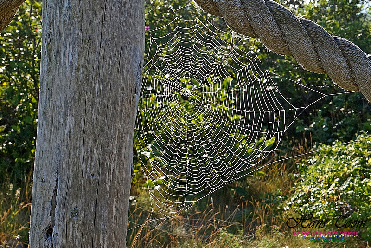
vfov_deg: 16.6
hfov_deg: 24.6
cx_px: 186
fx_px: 850
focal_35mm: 82
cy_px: 124
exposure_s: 1/400
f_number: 14
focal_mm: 55
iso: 1000
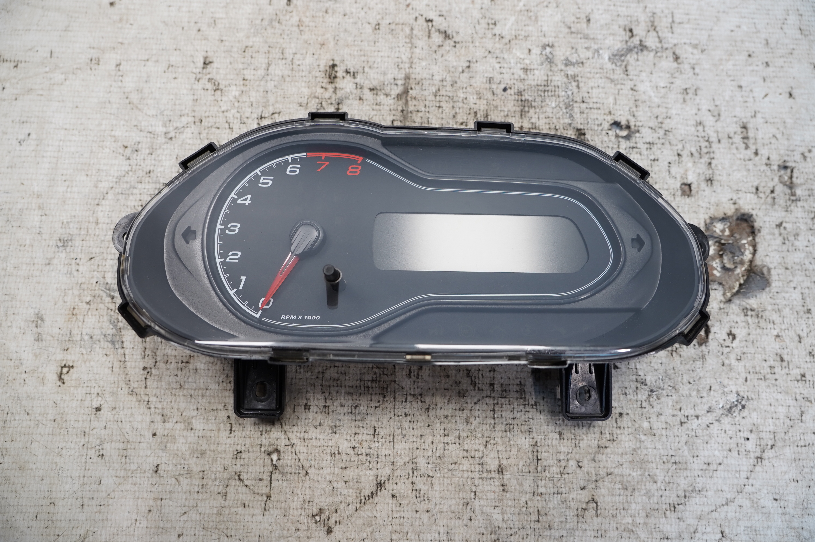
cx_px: 408
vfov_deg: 53.0
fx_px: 543
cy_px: 271
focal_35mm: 24
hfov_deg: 73.8
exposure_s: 1/60
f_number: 4
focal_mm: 16
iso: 250
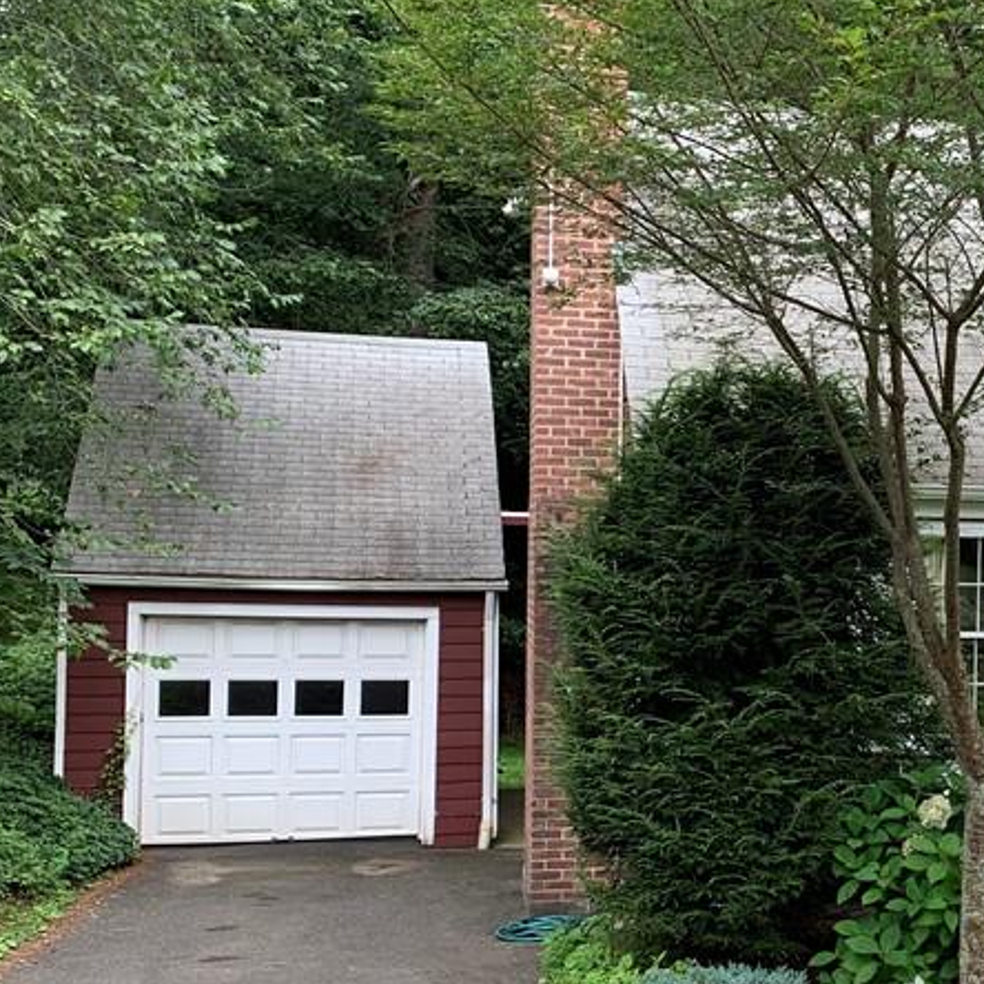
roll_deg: -1.5
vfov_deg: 32.1
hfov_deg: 30.3
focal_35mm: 53
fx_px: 1705
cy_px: 596
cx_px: 942
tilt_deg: -0.5
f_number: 1.8
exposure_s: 1/122
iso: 32
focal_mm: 4.25
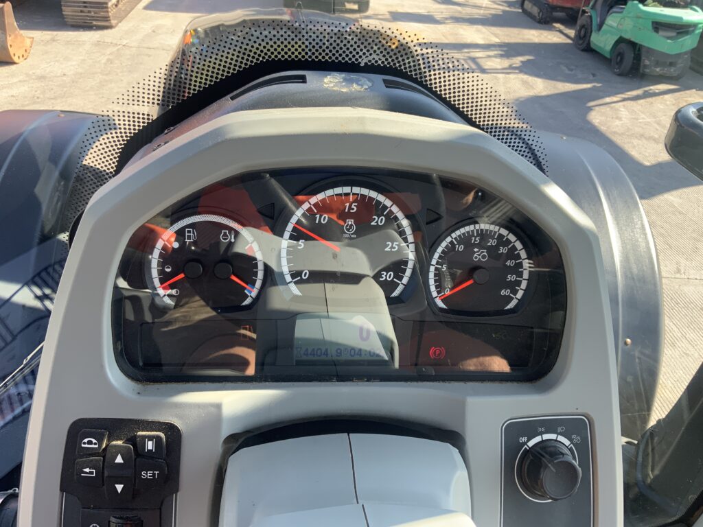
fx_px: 589
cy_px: 264
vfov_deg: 48.2
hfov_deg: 61.7
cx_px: 352
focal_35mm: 29
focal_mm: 3
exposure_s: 1/169
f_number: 1.8
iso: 16
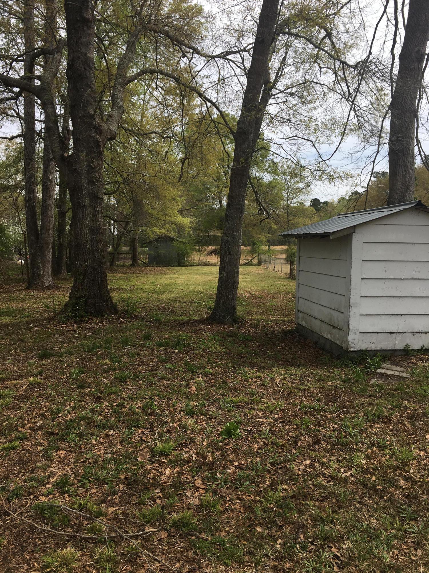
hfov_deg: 48.2
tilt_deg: -4.4
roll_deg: -0.2
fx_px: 479
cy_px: 286
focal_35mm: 29
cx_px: 214
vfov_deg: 61.7
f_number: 2.2
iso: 25
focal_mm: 4.15
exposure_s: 1/1068
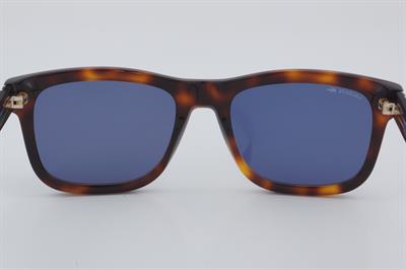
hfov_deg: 29.9
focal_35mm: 68
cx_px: 203
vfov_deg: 20.1
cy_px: 135
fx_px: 761
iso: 100
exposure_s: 1/4
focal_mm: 45
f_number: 32
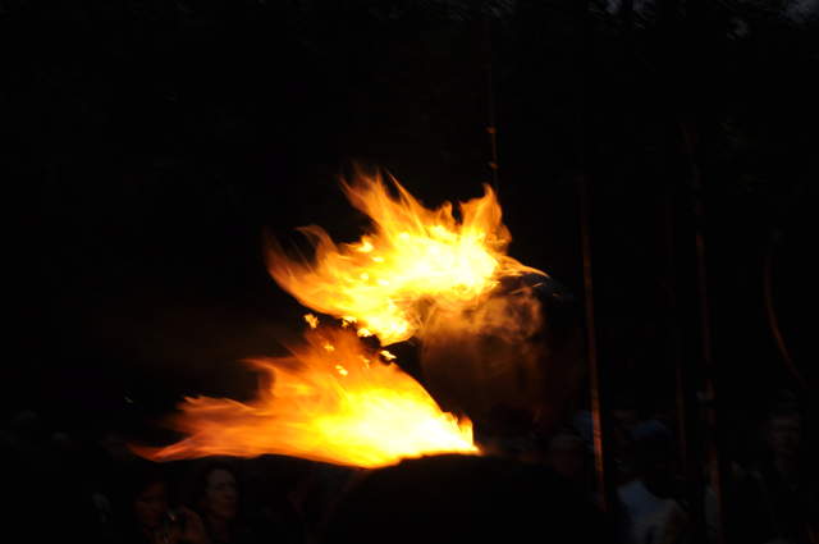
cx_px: 410
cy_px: 272
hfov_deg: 19.5
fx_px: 2386
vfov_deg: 13.0
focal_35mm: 105
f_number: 16
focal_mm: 70
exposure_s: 1/4
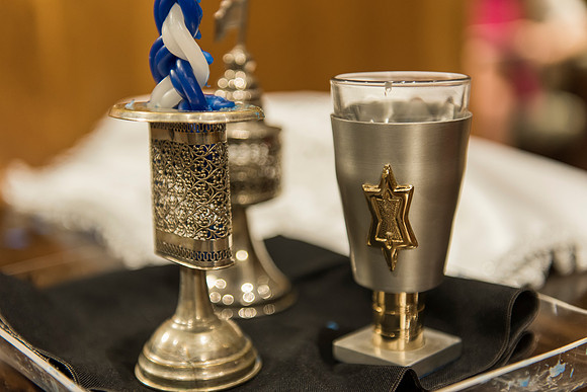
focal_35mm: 58
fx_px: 946
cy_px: 196
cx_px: 294
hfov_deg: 34.5
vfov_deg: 23.4
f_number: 2.8
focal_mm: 58
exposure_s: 1/60
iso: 1000
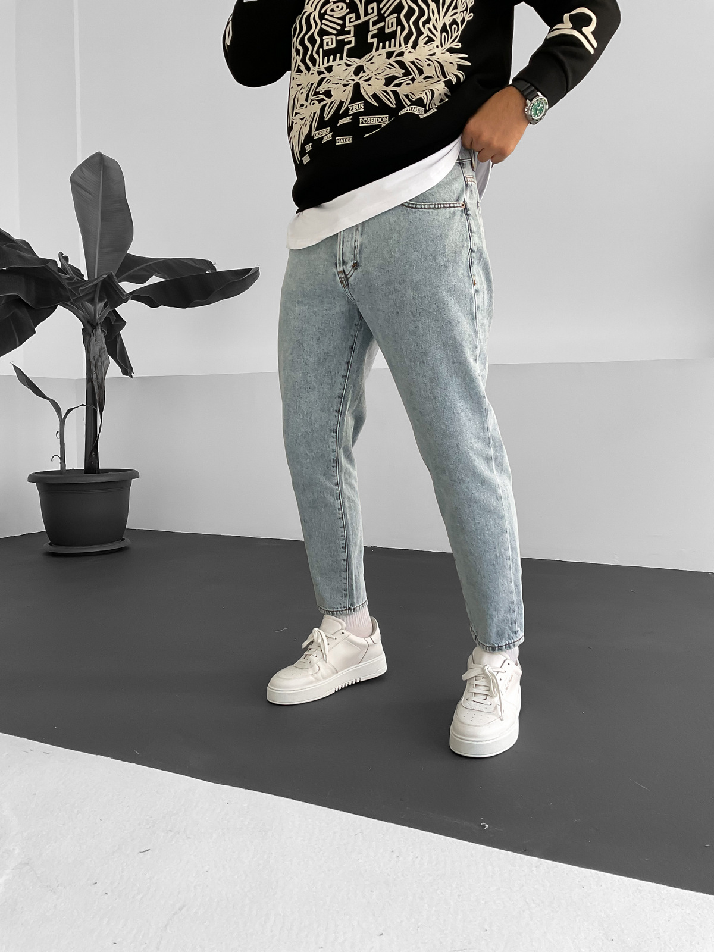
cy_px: 476
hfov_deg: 48.2
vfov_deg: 61.7
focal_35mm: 29
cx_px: 357
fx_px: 798
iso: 40
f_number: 1.8
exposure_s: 1/120
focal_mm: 3
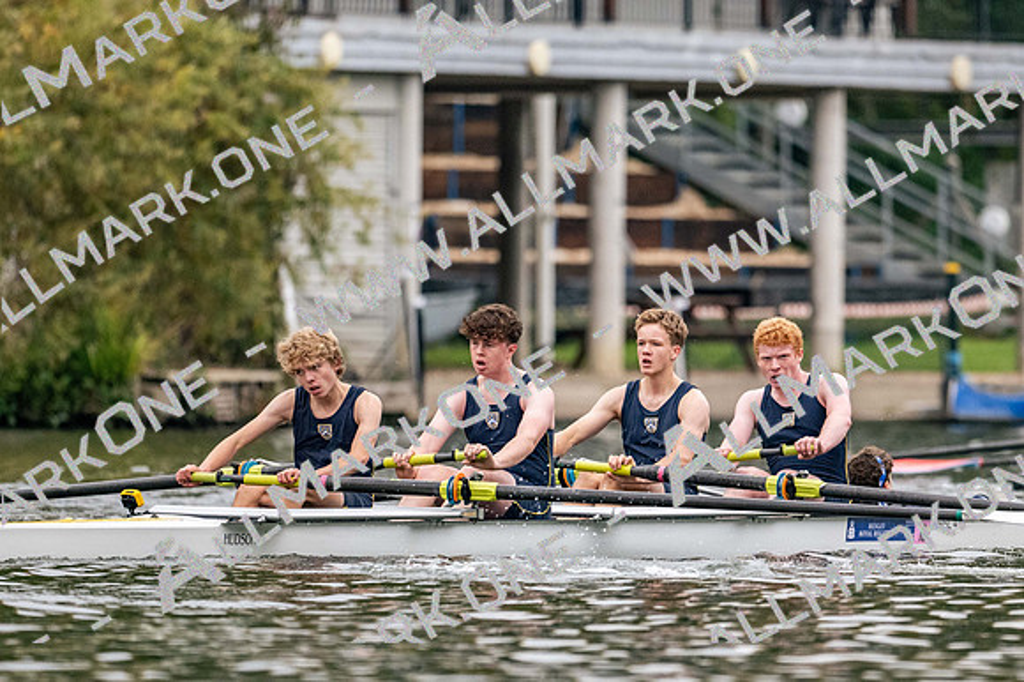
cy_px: 341
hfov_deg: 3.4
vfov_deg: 2.3
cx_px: 512
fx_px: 17056
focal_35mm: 600
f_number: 4.5
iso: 2500
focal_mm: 400
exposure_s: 1/2500
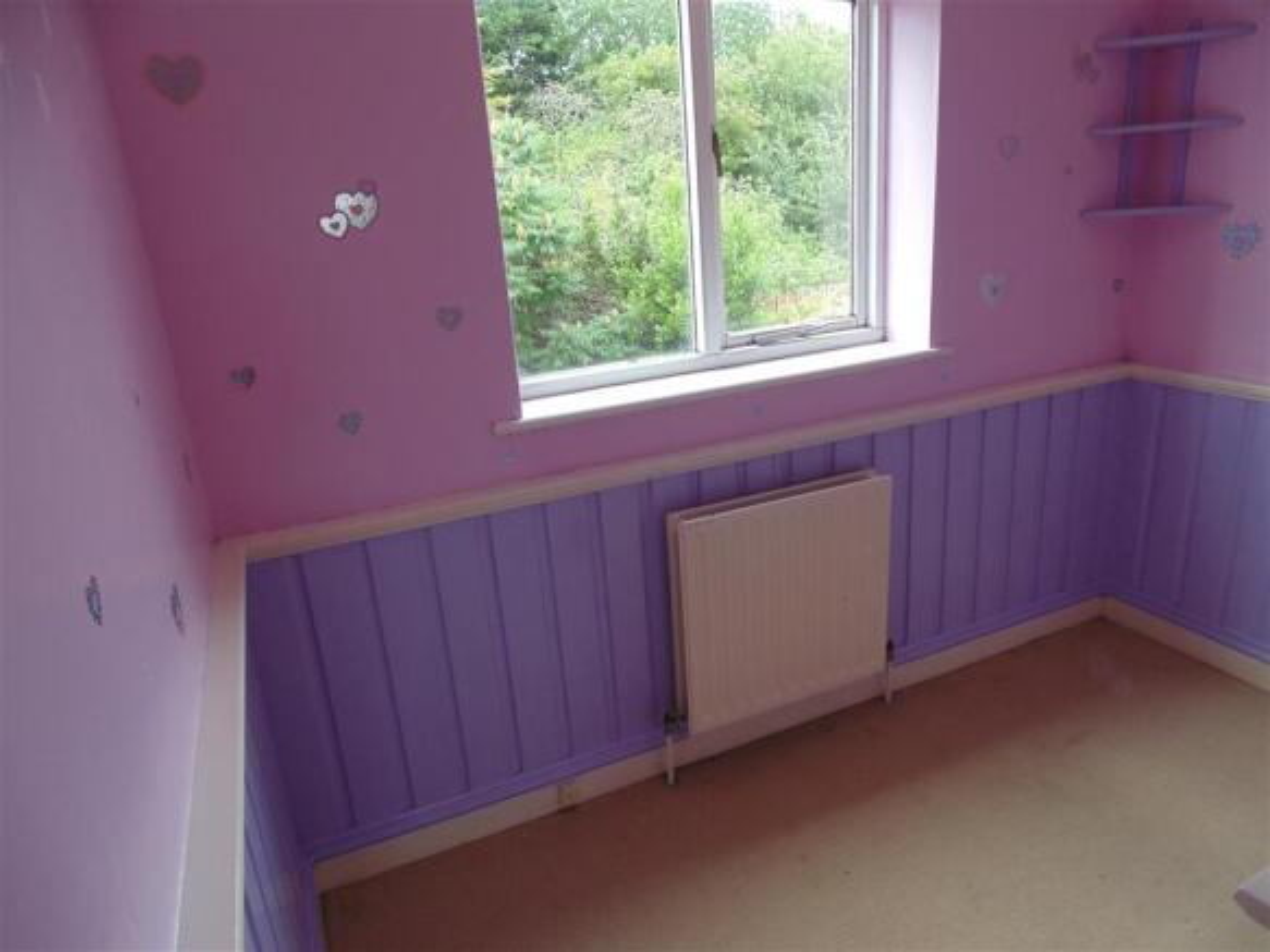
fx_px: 807
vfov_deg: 61.1
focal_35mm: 22
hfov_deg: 76.4
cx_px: 635
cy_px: 476
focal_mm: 4
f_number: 3.1
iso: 80
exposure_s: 1/80
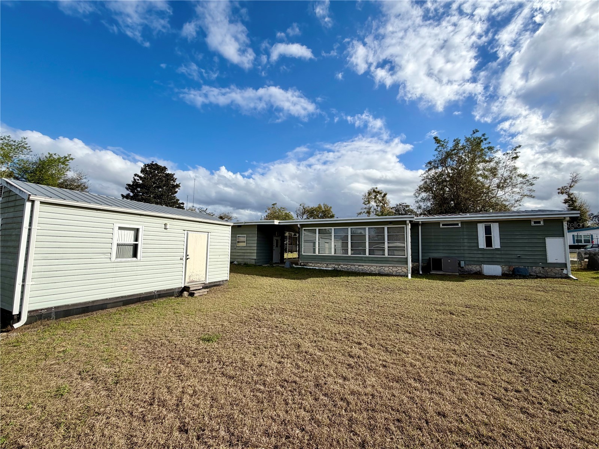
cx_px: 300
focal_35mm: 14
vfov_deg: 85.7
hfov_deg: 102.1
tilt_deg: +6.2
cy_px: 224
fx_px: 242
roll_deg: -0.5
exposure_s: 1/1368
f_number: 2.2
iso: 20
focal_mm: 2.22
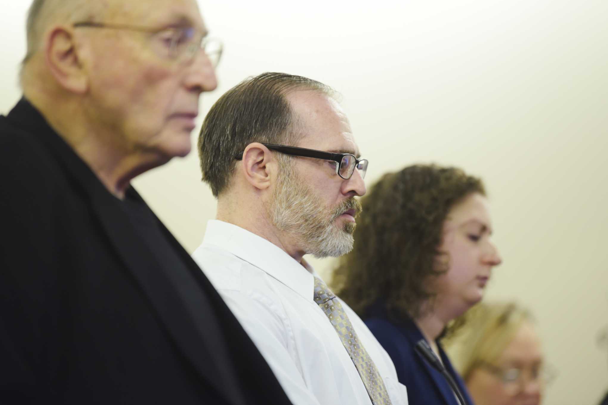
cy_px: 202
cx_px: 305
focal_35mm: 191
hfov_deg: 10.8
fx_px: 3226
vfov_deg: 7.2
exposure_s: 1/160
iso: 2000
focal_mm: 190
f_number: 2.8
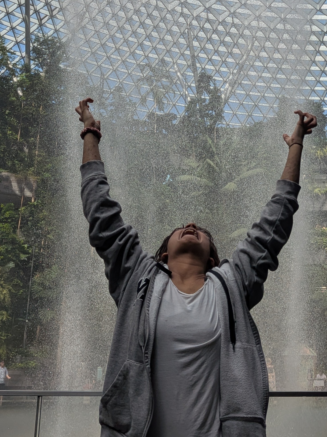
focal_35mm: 49
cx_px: 181
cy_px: 65
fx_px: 617
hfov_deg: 29.7
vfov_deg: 37.0
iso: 28
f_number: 1.7
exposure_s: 1/936
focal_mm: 4.53
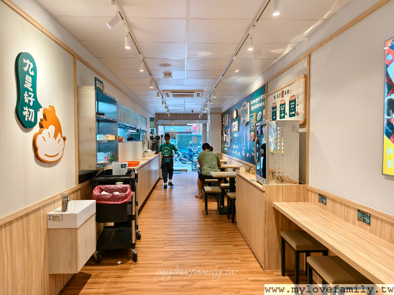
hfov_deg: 73.9
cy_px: 148
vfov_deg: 58.9
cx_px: 197
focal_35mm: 23
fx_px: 262
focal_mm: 6.54
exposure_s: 1/120
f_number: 1.57
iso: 201
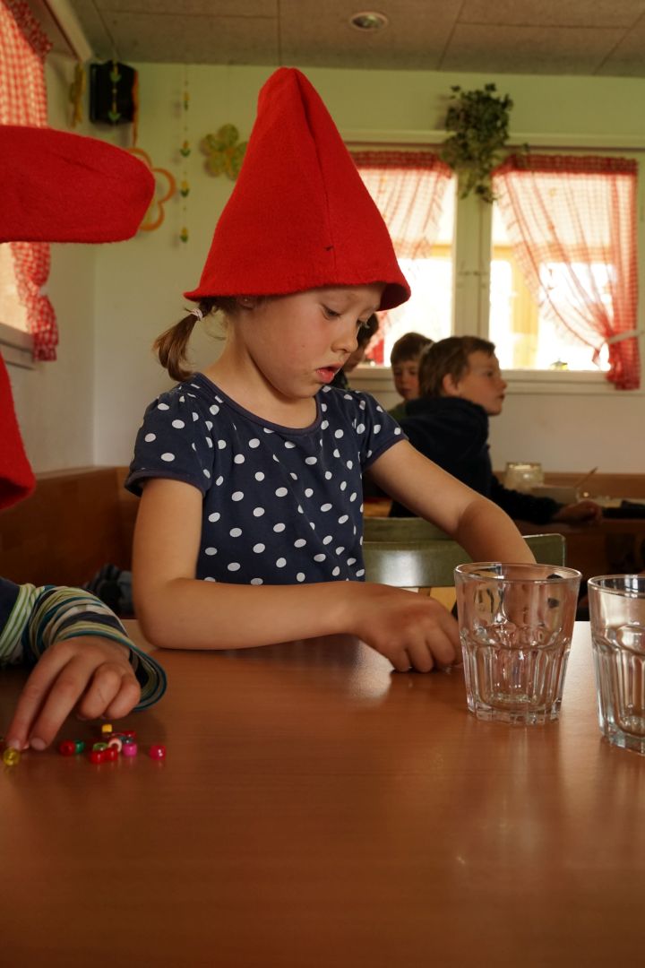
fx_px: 941
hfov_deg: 37.9
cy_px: 484
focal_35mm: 35
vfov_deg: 54.4
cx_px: 322
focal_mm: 35
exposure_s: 1/60
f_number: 8
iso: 1250
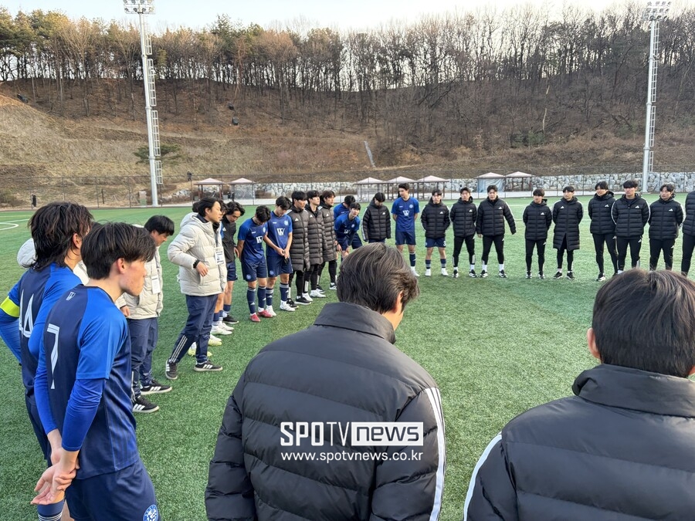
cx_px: 348
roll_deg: +1.6
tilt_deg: -7.1
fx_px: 522
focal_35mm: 26
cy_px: 260
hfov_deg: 67.3
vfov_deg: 53.1
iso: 32
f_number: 1.6
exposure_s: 1/152
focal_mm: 5.96
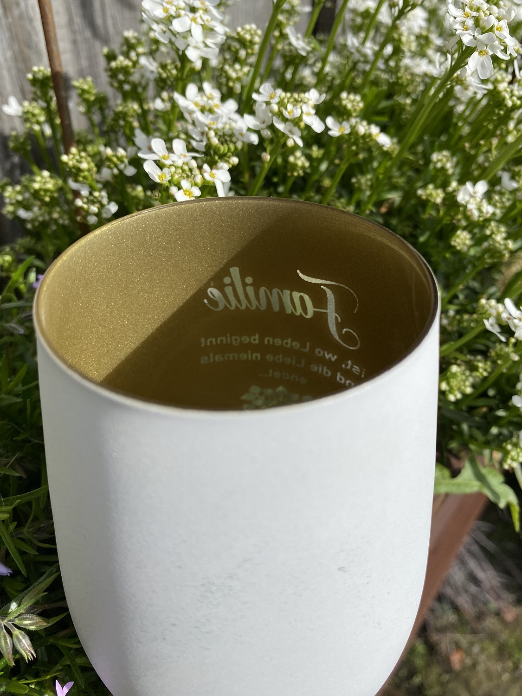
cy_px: 348
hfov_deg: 54.9
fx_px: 503
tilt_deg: -39.4
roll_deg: -0.9
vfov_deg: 69.4
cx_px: 261
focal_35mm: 25
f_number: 1.8
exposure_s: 1/3040
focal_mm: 4.25
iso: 32
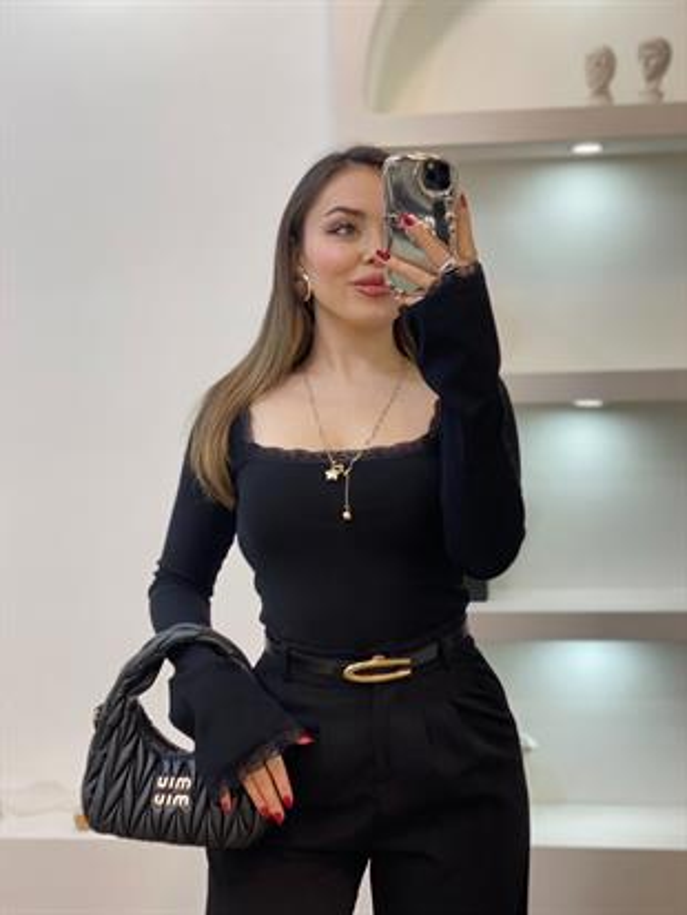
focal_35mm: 52
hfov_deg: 28.0
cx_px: 344
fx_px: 1375
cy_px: 458
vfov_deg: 36.8
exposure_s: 1/100
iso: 100
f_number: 2
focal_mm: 6
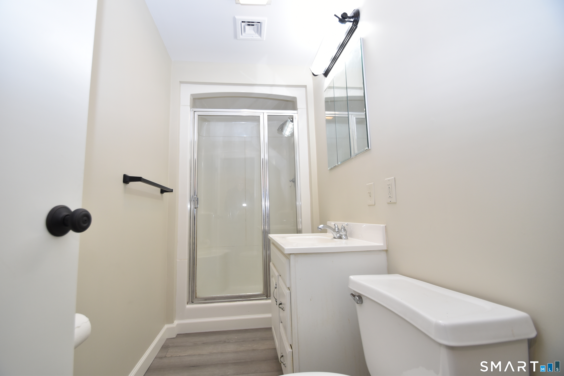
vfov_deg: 77.3
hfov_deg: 100.4
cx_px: 282
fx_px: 235
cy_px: 188
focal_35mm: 15
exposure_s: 1/60
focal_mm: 10
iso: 400
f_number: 4
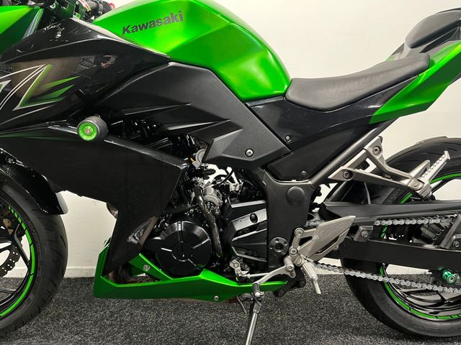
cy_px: 172
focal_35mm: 26
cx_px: 230
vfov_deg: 53.1
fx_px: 346
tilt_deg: -4.1
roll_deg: +0.2
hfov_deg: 67.3
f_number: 1.6
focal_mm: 5.1
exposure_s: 1/33
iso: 500
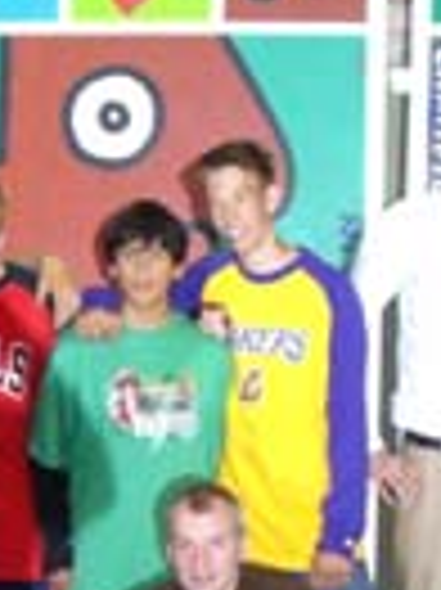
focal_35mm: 131
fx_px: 2229
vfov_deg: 15.0
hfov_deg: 11.3
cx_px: 135
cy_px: 405
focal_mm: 6.2
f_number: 2.7
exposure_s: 1/60
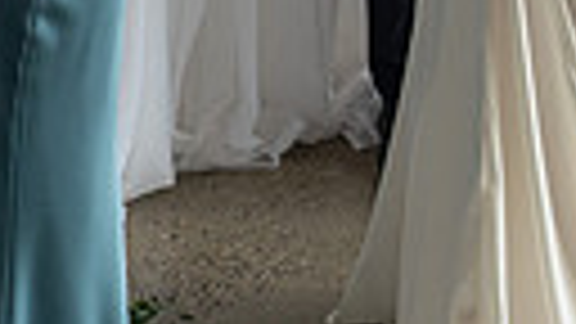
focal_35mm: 114
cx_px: 765
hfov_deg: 17.5
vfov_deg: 9.2
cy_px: -542
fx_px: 1741
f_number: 4
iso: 200
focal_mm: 24
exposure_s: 1/125
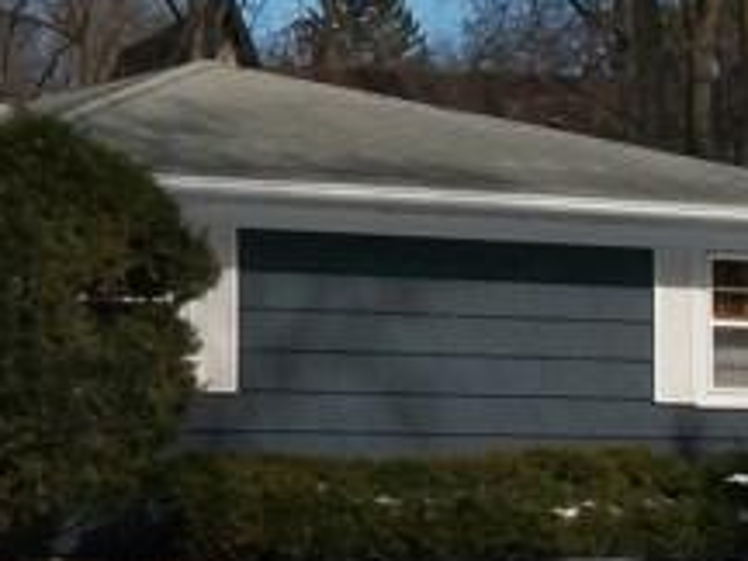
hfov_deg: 12.8
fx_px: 3284
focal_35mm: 152
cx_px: -14
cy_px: 471
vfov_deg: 9.7
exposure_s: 1/640
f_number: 5.5
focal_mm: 5.7
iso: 80
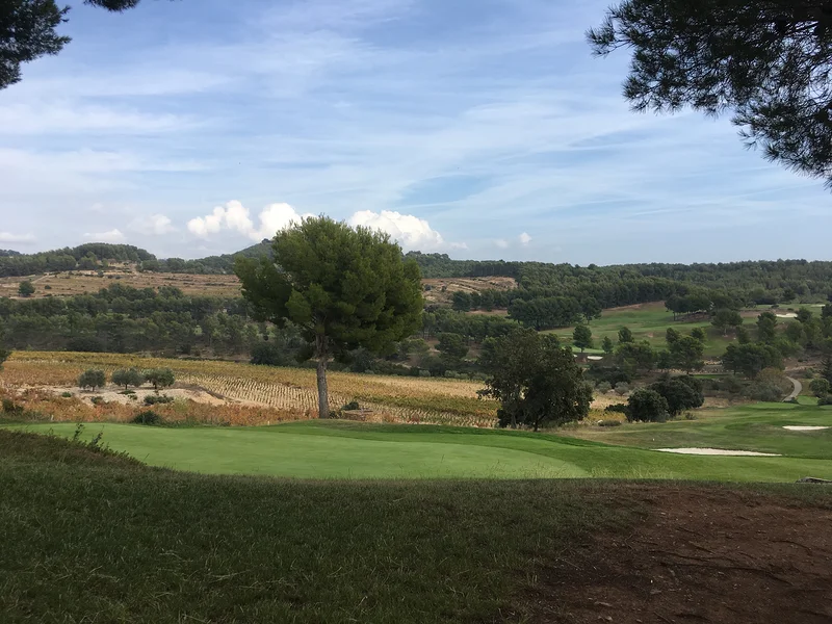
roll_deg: +0.5
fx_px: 697
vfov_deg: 48.2
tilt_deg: -0.1
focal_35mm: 29
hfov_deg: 61.7
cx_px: 416
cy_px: 312
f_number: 2.2
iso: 25
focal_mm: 4.15
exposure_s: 1/905
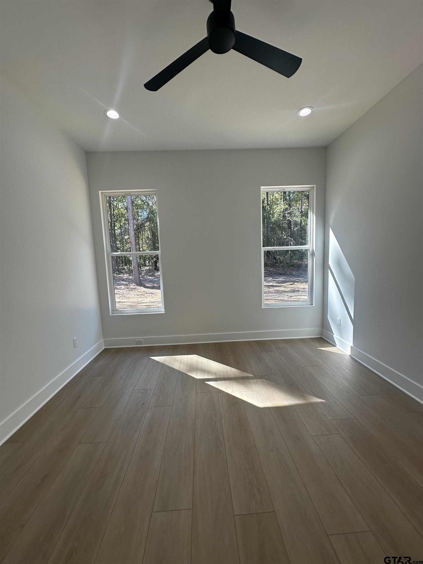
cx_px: 212
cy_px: 282
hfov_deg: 85.7
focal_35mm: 14
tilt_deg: -5.5
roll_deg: +1.6
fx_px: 228
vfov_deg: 102.1
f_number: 2.2
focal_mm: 2.22
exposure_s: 1/125
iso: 40
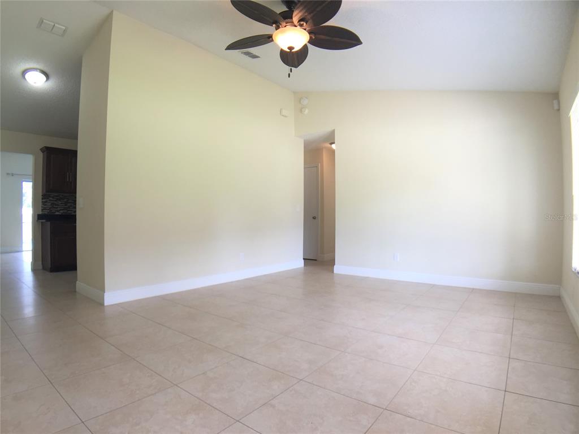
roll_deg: -0.2
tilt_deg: -0.4
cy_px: 217
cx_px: 290
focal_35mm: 29
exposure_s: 1/60
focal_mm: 4.15
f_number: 2.2
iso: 40
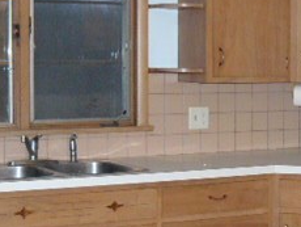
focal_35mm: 100
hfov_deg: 19.3
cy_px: 109
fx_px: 870
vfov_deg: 14.8
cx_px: 267
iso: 250
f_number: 2.8
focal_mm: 6
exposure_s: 1/30
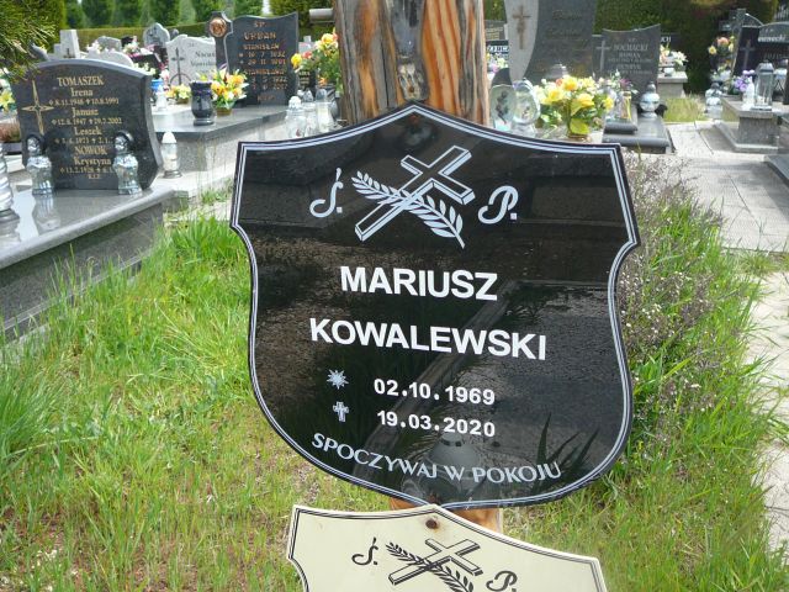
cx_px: 394
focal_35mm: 35
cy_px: 296
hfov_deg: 52.6
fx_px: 798
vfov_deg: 40.7
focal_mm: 5.2
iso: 80
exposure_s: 1/400
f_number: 2.8
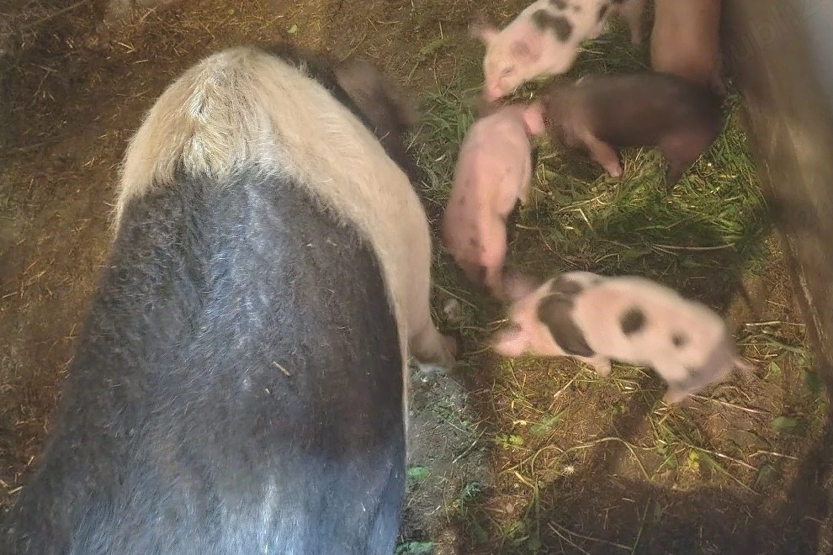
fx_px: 810
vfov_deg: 37.8
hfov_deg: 54.4
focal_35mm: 35
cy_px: 264
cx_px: 415
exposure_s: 1/8.01
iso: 8192
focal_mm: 4.71
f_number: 1.7
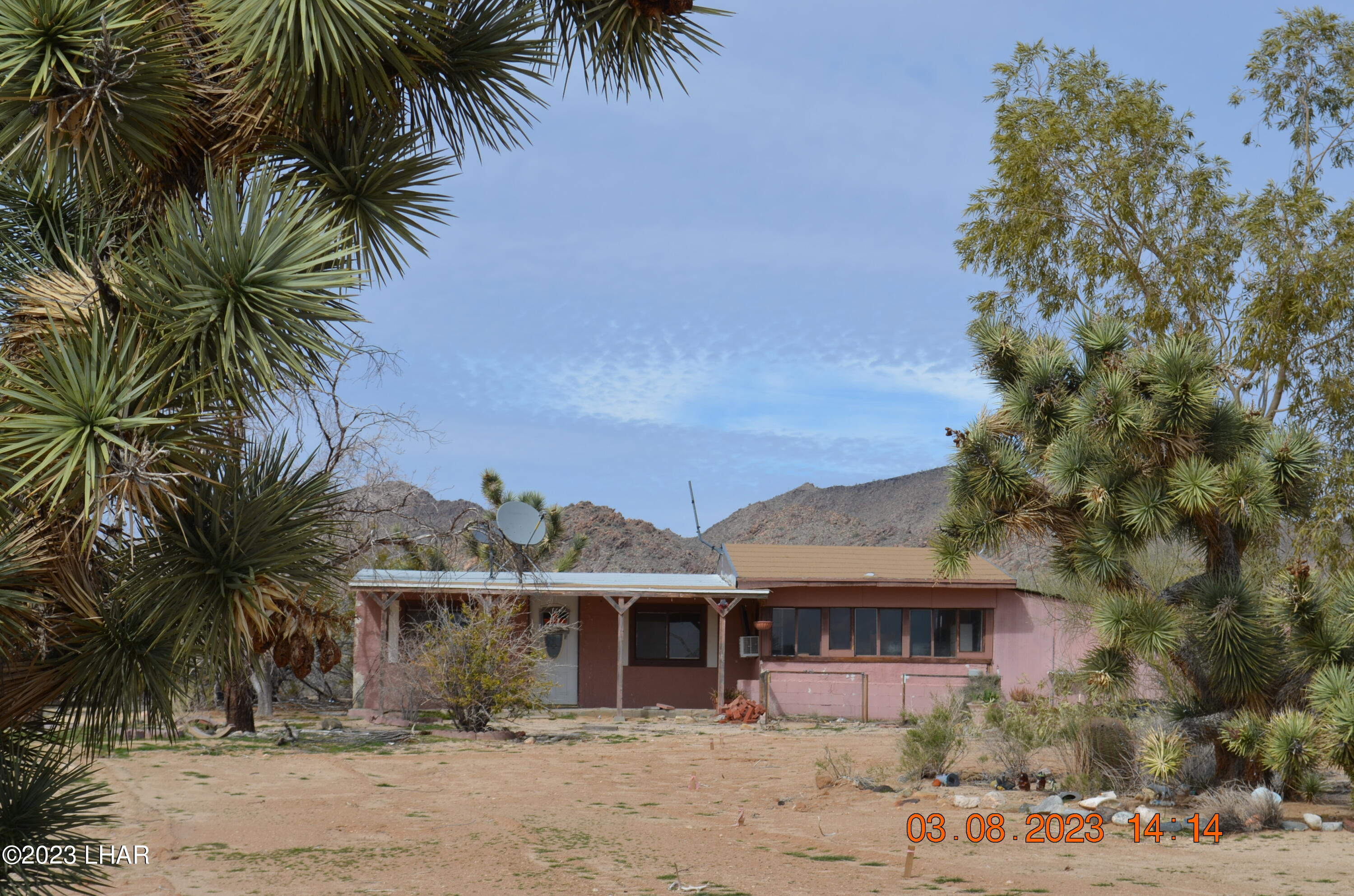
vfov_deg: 18.8
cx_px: 677
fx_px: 2702
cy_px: 448
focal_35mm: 72
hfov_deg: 28.1
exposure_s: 1/320
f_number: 9
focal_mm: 48
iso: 100
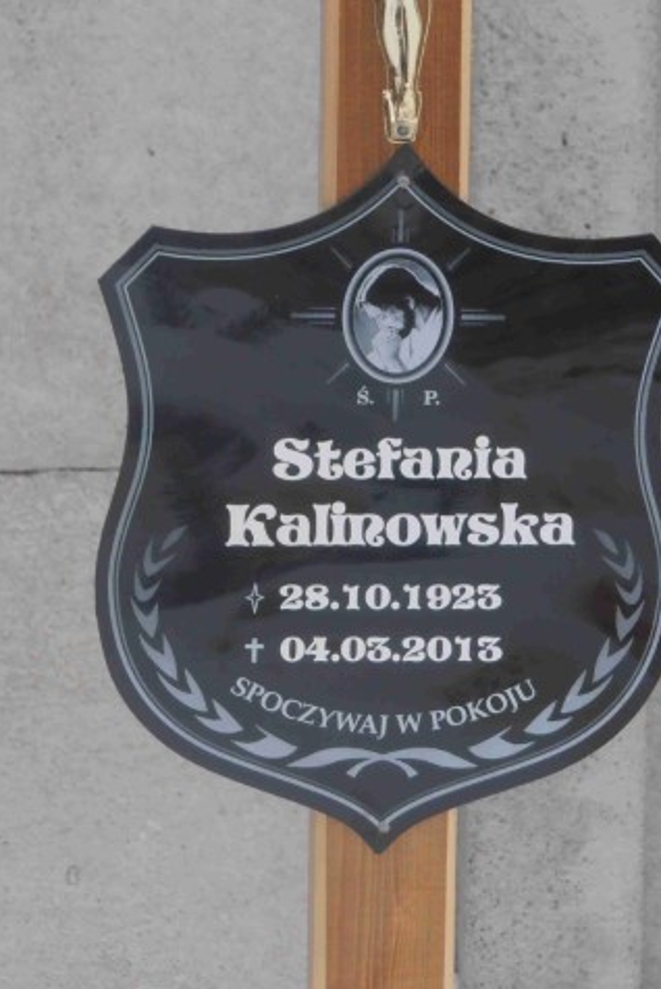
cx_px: 330
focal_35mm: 232
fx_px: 6380
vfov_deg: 8.9
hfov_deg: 5.9
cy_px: 494
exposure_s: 1/250
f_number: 5.9
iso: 80
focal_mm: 29.44
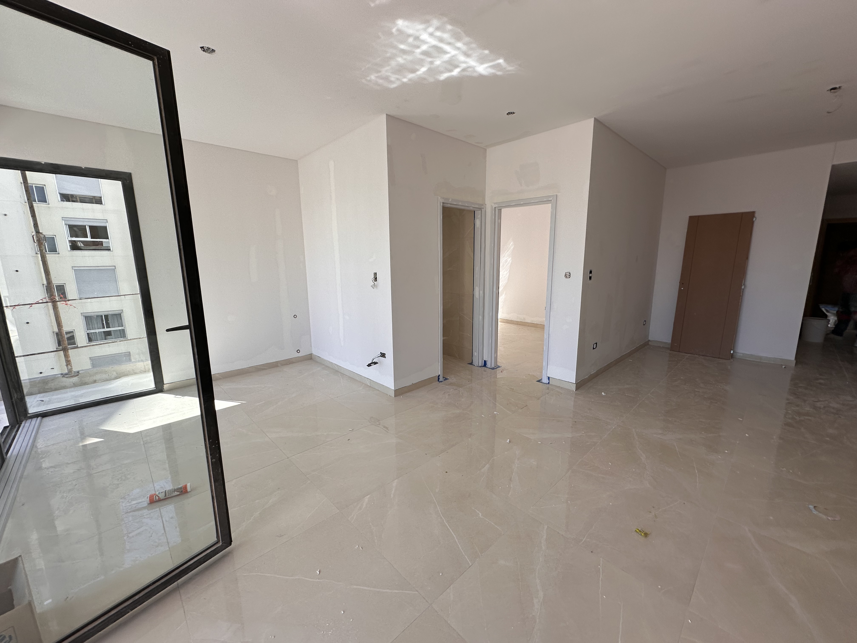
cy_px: 322
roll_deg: +0.2
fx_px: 347
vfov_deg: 85.7
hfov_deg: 102.1
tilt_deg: -11.3
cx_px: 428
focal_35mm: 14
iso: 40
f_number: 2.2
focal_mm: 2.22
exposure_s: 1/367
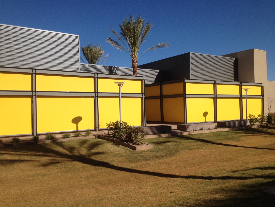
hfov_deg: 52.6
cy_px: 104
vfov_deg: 40.7
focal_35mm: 35
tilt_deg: +0.2
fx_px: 278
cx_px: 138
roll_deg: -0.6
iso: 50
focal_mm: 4.28
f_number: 2.4
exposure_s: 1/3067
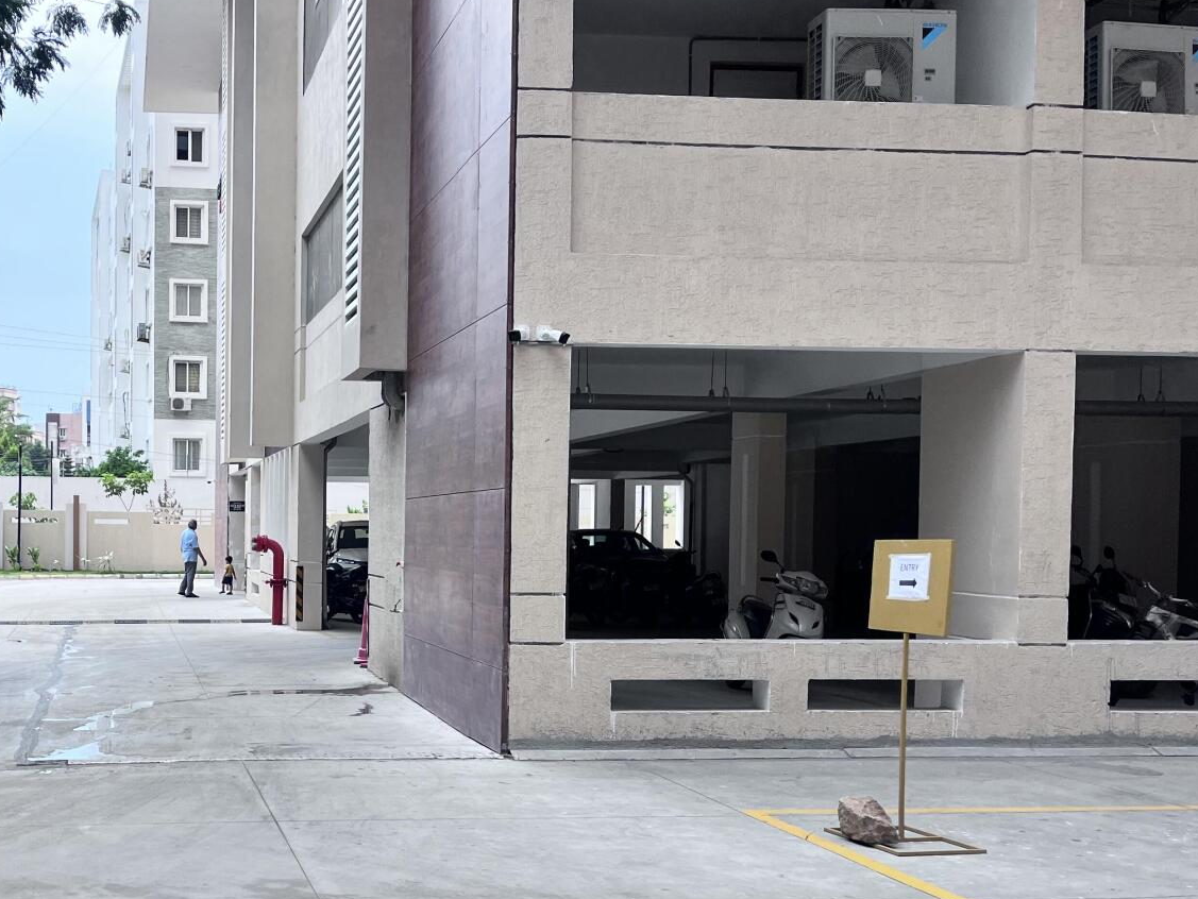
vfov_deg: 34.2
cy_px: 559
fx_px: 1454
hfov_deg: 43.0
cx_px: 259
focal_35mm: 42
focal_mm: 5.1
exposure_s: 1/1695
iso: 50
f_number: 1.6
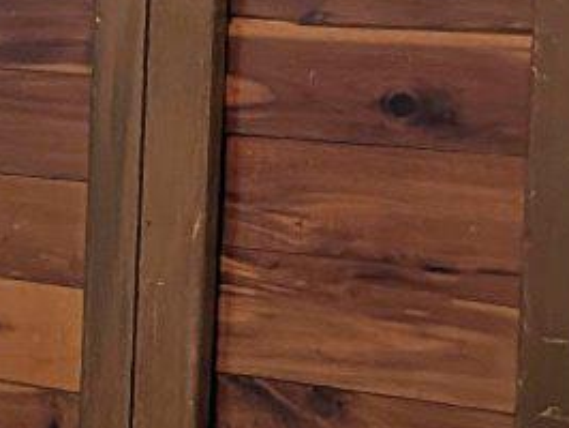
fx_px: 3027
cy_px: 120
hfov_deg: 8.9
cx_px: -1089
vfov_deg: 8.1
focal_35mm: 184
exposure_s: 1/30
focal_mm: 6.9
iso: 291
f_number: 1.68
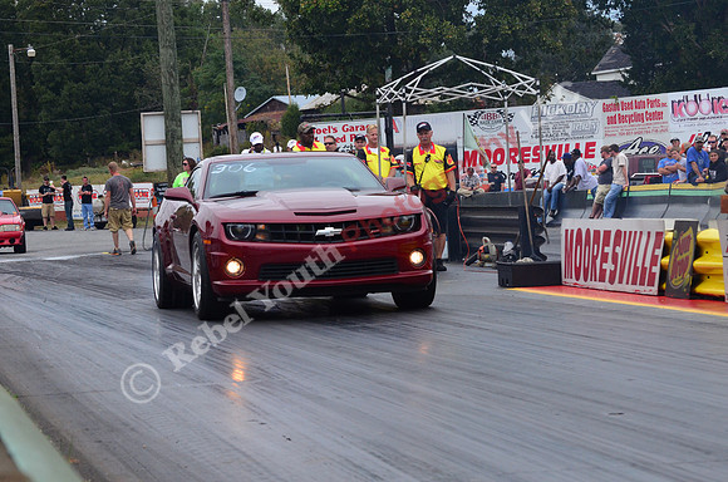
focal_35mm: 129
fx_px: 2603
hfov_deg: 15.9
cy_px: 241
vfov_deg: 10.6
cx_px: 364
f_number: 9
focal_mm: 86
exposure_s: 1/1250
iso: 1000
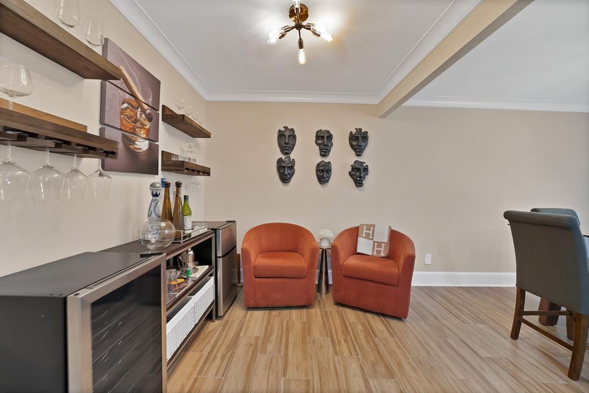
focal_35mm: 12
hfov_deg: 112.6
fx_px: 196
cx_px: 294
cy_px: 196
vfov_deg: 90.0
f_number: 9
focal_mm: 12
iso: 640
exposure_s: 1/2
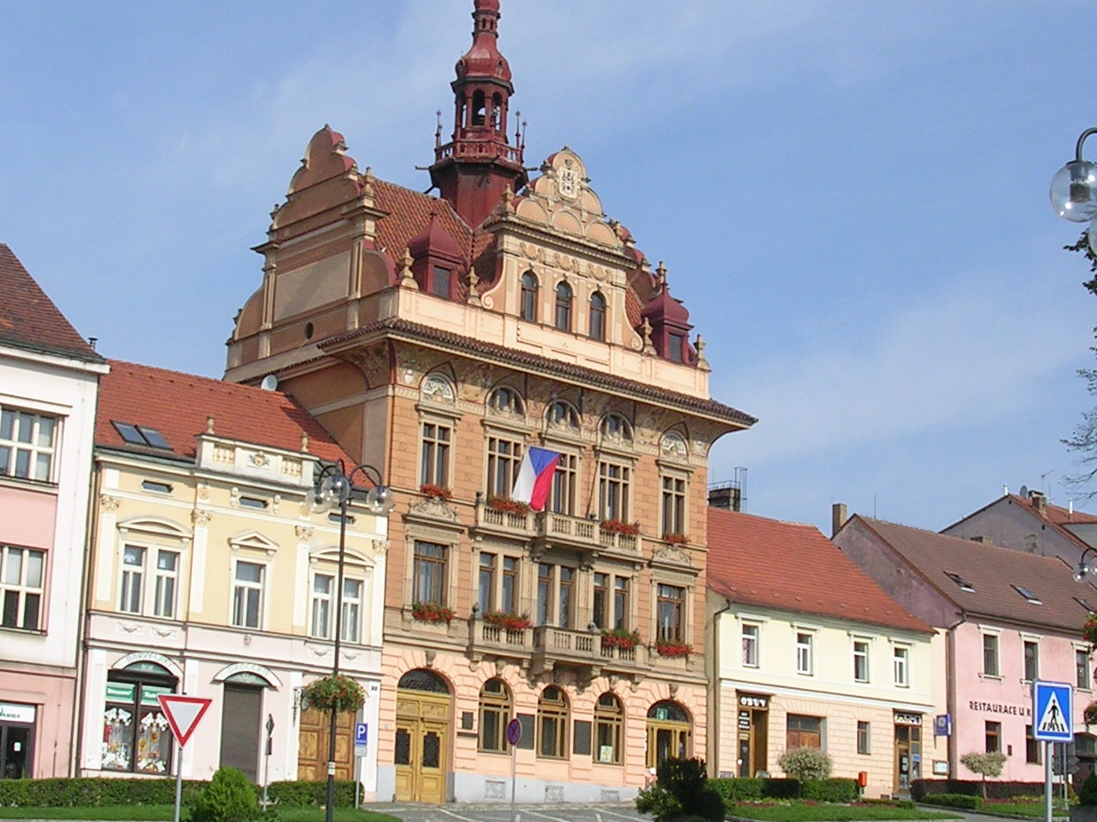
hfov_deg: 30.7
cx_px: 624
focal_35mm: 63
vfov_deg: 23.3
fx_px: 1996
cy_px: 408
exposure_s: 1/370
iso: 50
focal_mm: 5.8
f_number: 5.6
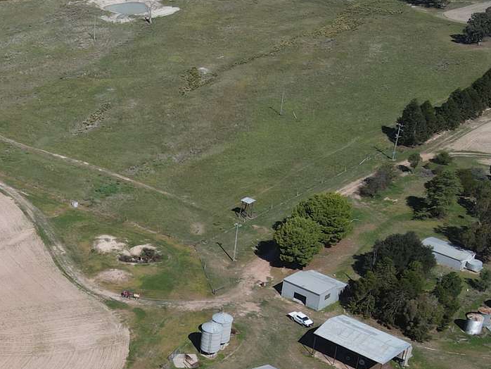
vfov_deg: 21.7
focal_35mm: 66
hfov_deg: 27.8
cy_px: 334
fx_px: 936
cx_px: 10
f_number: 2.8
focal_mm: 4.5
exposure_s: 1/1000
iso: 100
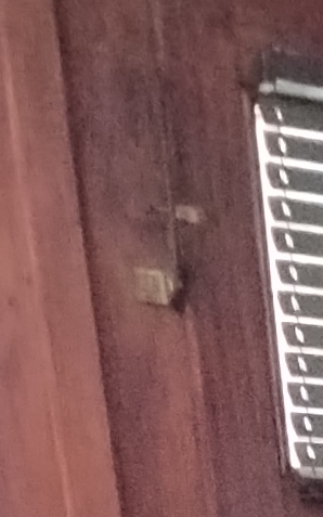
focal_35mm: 98
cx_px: 772
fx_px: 1381
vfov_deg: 16.0
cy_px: 1068
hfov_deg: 11.2
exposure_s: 1/24
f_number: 2.2
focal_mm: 1.4
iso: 263
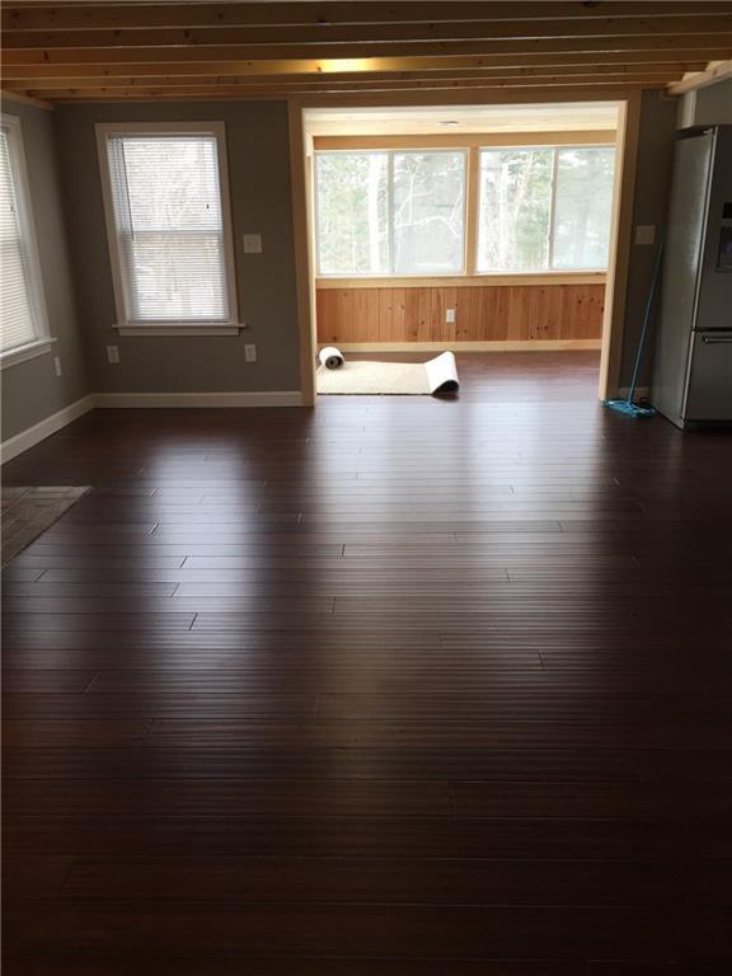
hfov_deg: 48.2
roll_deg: +0.8
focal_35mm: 29
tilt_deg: -16.6
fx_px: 818
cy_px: 488
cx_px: 366
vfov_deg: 61.7
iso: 40
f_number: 2.2
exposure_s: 1/60
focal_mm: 4.15
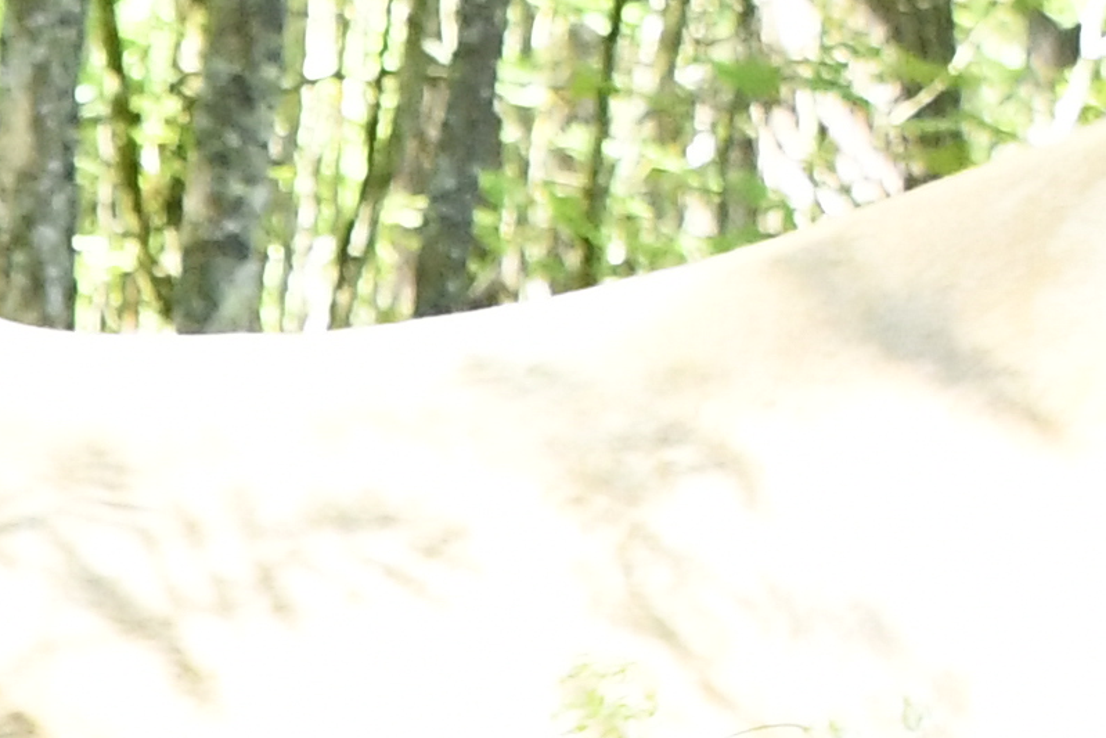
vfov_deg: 5.8
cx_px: -951
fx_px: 7067
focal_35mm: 230
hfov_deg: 8.6
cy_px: 1770
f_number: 6.3
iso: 3200
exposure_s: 1/250
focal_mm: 22
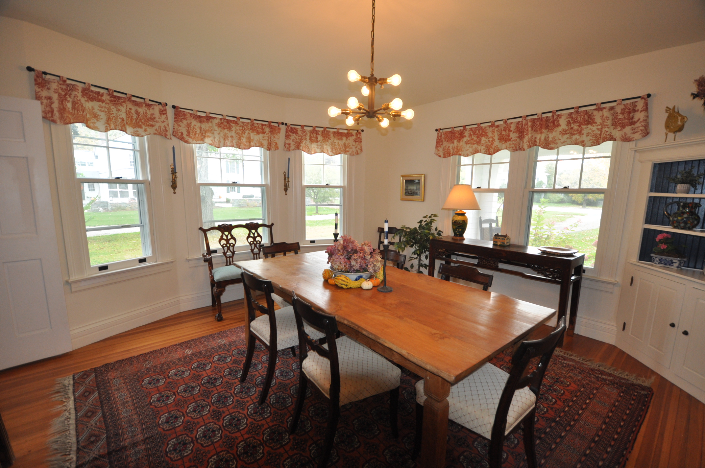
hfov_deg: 100.5
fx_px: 293
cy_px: 234
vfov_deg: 77.2
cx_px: 352
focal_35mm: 15
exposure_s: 1/125
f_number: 3.5
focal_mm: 10
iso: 640
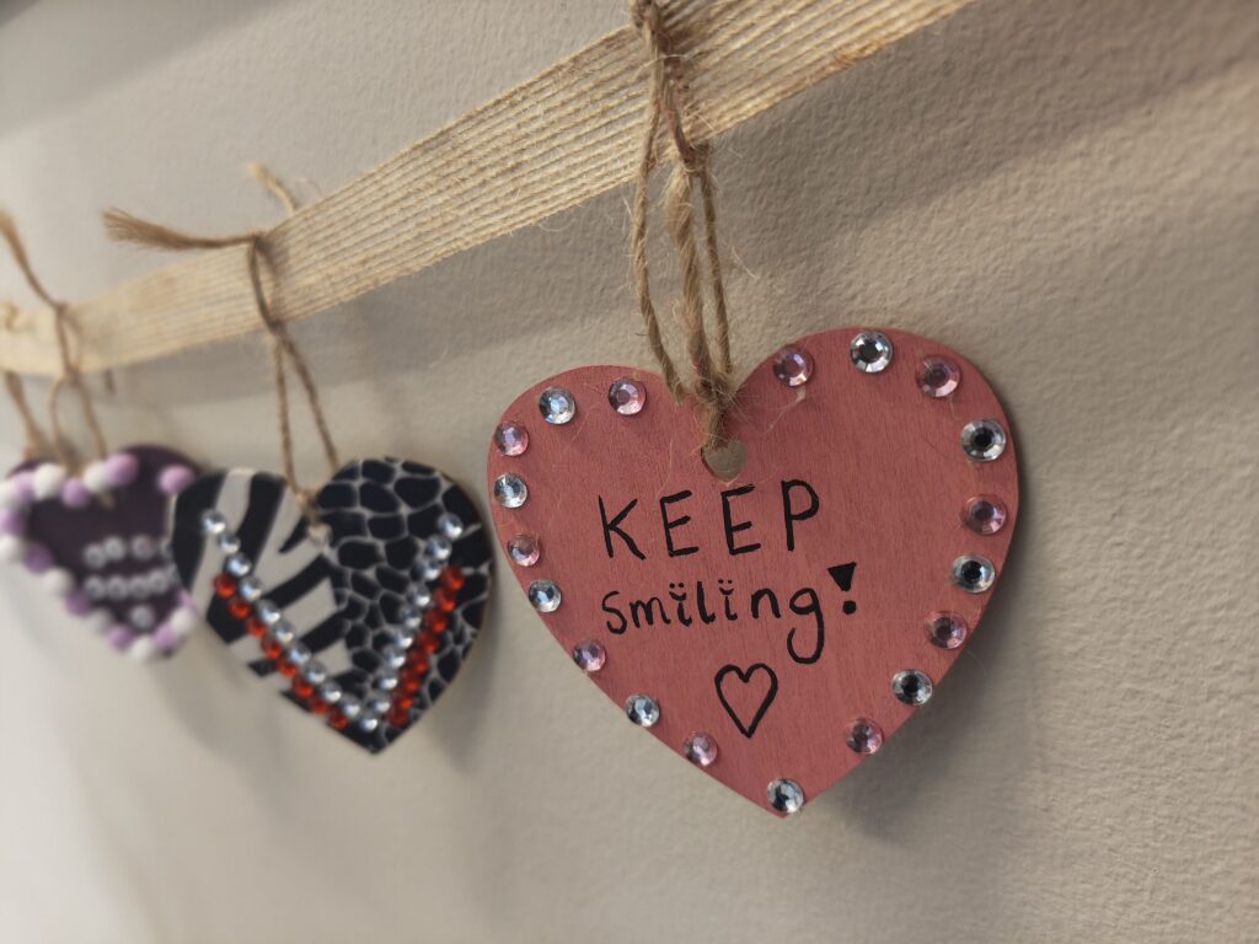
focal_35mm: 24
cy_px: 472
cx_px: 630
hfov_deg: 71.6
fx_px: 873
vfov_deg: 56.8
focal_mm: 5.56
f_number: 1.88
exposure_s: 1/50
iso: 838
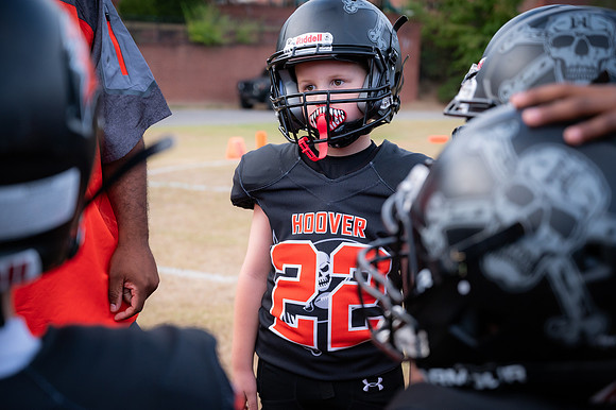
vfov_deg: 25.0
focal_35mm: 54
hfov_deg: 36.9
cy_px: 205
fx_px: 923
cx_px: 308
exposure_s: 1/640
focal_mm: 54
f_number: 4
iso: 640
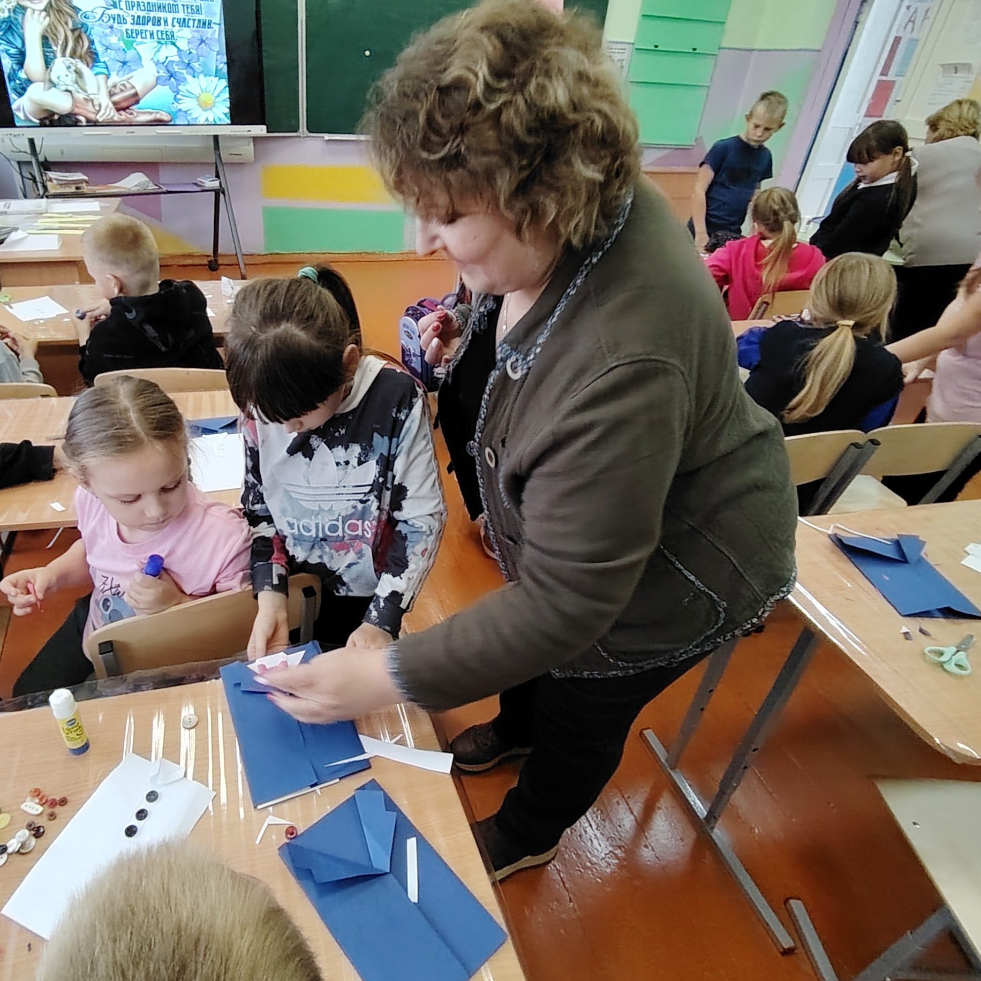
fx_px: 673
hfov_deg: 71.3
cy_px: 482
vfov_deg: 72.1
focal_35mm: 21
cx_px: 386
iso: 108
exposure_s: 1/50
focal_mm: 1.42
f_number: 2.2
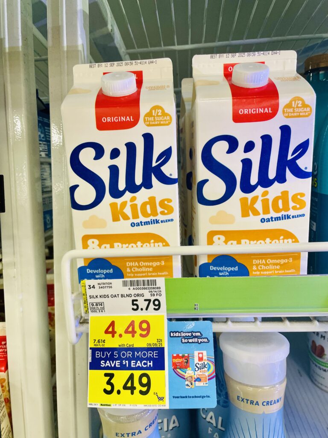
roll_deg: +3.6
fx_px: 328
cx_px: 164
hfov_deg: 53.1
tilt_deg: -1.0
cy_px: 219
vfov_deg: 67.3
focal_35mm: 26
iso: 80
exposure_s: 1/67
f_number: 1.6
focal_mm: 4.2
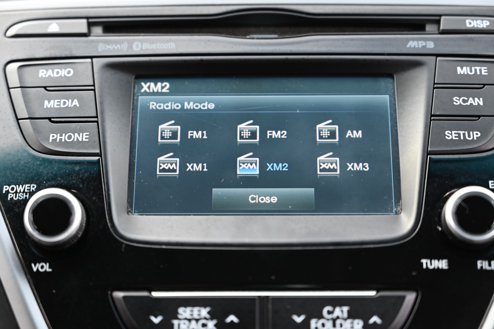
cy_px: 164
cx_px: 247
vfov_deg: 20.3
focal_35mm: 67
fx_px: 919
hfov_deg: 30.1
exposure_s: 1/125
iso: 560
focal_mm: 67
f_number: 4
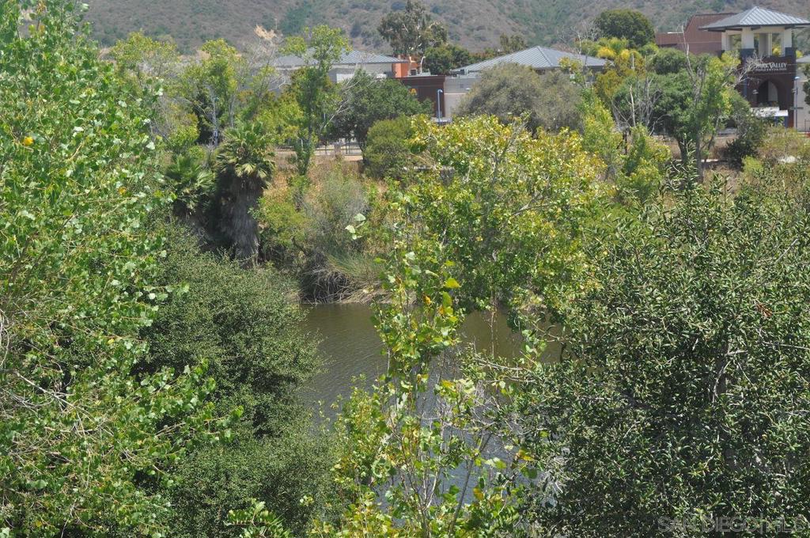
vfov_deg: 21.5
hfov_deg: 31.9
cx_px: 405
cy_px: 269
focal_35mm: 63
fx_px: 1416
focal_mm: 42
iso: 200
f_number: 11
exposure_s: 1/125
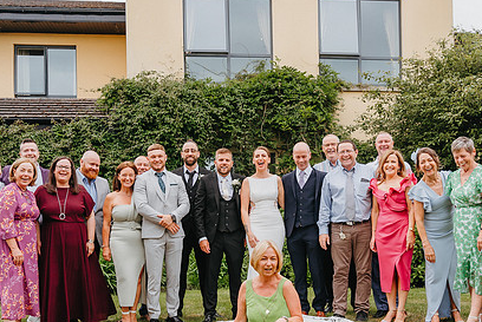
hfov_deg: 43.5
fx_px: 603
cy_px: 234
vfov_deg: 29.5
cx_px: 269
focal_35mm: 45
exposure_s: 1/640
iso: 200
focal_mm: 24
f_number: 2.8
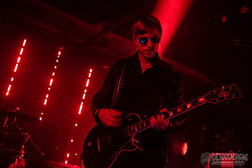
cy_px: 78
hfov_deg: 38.7
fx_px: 359
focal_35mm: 51
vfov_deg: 26.4
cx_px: 134
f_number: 3.2
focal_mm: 48
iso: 3200
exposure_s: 1/60
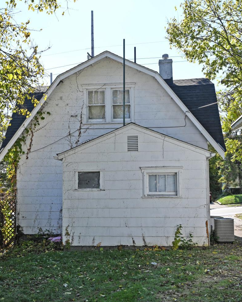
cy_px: 151
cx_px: 110
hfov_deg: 34.9
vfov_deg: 42.9
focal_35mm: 43
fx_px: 385
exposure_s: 1/320
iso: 100
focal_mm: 30
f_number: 6.3
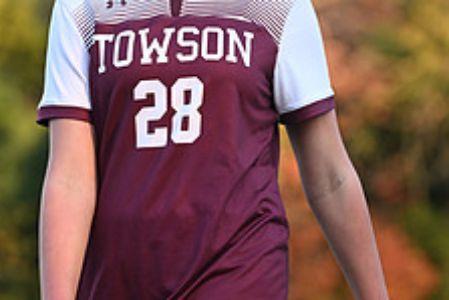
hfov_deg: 6.3
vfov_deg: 4.2
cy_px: 80
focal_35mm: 325
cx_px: 199
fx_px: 4056
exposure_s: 1/2500
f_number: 2.8
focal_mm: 125
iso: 1400
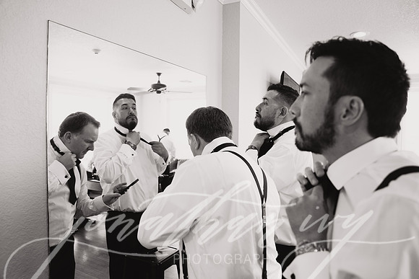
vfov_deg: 53.2
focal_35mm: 24
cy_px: 140
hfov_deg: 73.7
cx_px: 210
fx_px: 279
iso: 800
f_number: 3.5
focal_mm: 24
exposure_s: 1/160
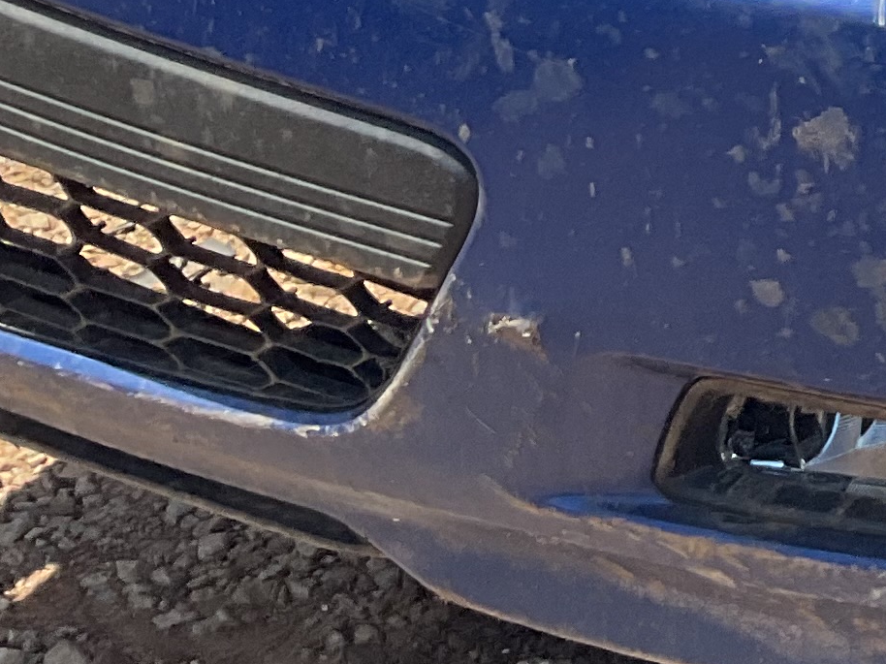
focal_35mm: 128
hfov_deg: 12.8
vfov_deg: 11.0
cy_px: -438
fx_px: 3275
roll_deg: +1.3
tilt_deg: -17.5
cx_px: 1937
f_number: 1.8
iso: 16
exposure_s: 1/1144
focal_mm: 3
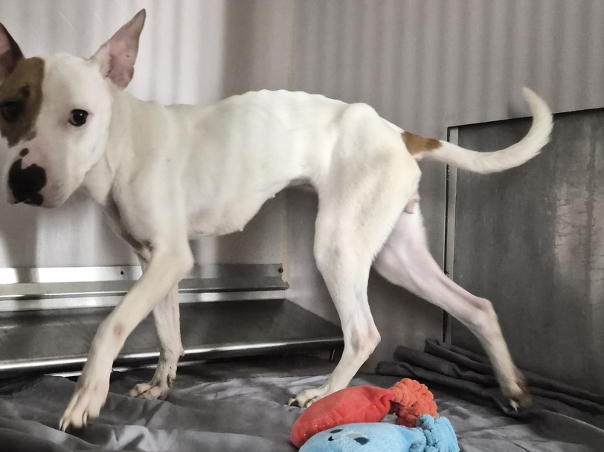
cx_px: 237
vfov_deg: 48.2
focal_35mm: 29
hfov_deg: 61.1
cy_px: 223
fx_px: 506
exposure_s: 1/120
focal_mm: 5.4
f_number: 1.8
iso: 1250
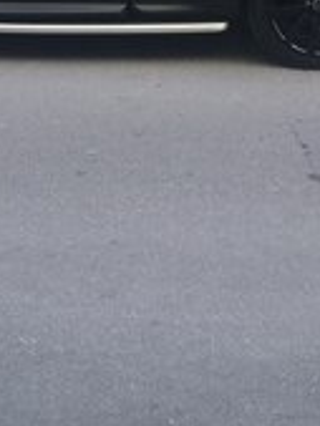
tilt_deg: -8.2
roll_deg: -1.8
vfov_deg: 20.9
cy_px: -129
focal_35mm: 85
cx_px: 106
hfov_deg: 17.3
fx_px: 1046
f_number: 2.2
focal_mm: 4.15
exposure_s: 1/109
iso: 32
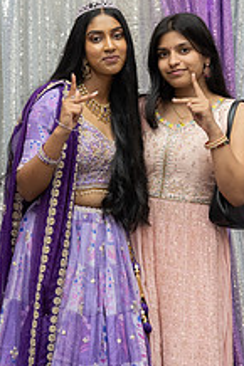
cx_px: 121
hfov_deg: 11.4
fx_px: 1222
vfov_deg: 17.1
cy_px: 220
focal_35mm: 120
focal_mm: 58
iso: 1000
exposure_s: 1/160
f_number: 4
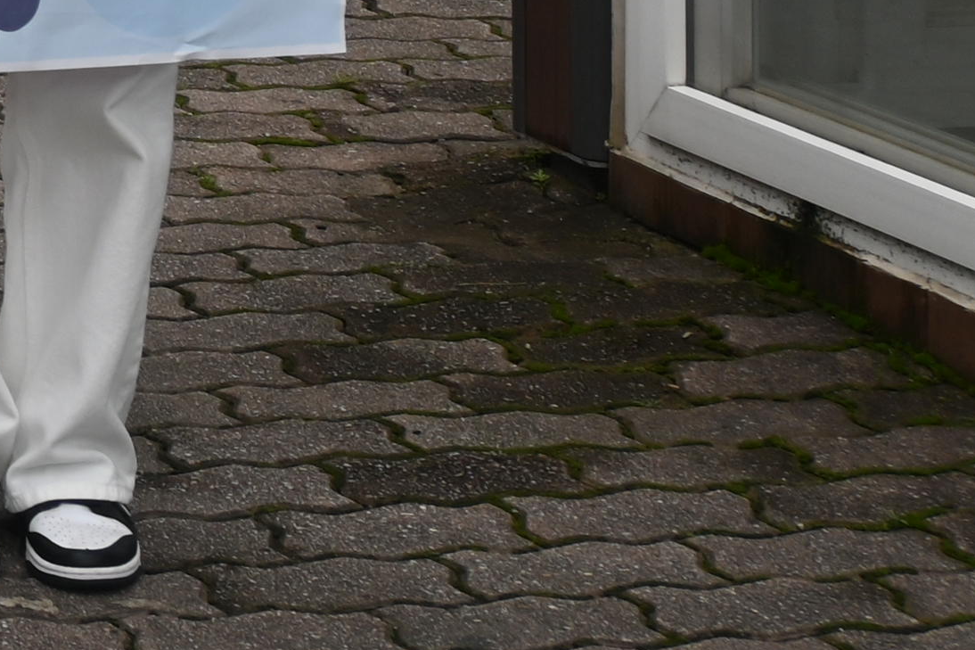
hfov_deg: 10.5
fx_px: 4652
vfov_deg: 7.4
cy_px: -945
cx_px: -1280
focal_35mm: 172
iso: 100
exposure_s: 1/250
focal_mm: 22.5
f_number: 5.6
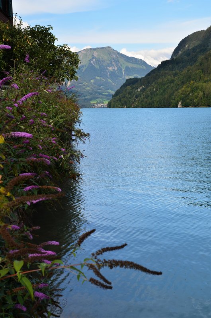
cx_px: 106
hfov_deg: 22.5
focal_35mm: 60
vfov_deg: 33.5
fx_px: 530
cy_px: 159
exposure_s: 1/160
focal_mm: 40
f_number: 9
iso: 320
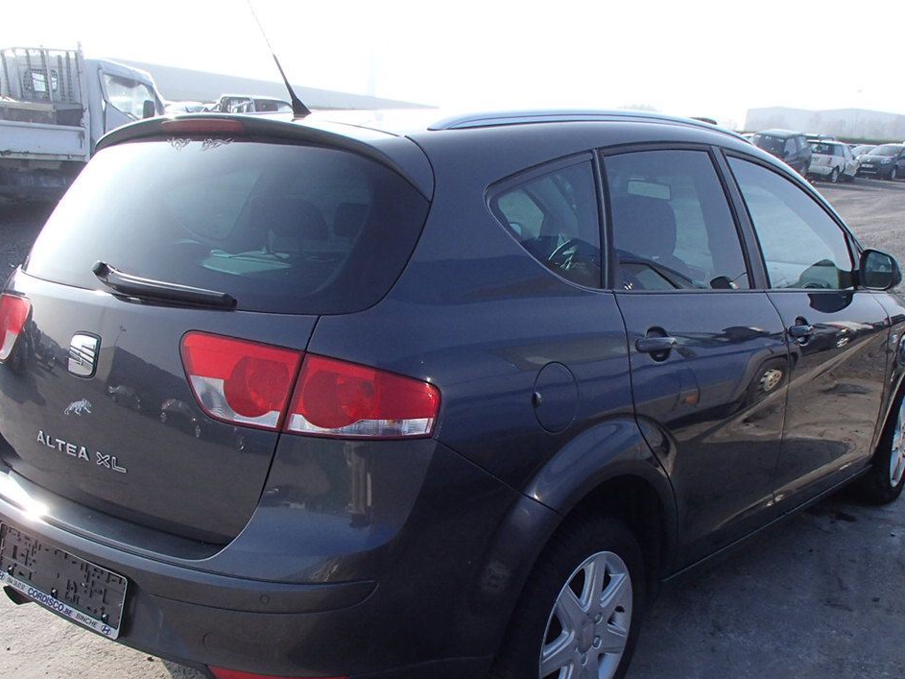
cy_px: 423
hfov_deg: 49.0
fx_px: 993
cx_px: 465
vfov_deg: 37.5
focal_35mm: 38
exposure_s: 1/500
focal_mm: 5
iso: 100
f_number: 3.9
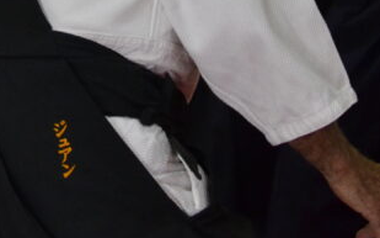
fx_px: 2886
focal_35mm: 279
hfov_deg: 7.5
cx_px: -44
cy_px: -108
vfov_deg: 4.7
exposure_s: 1/500
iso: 1800
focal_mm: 55
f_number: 4
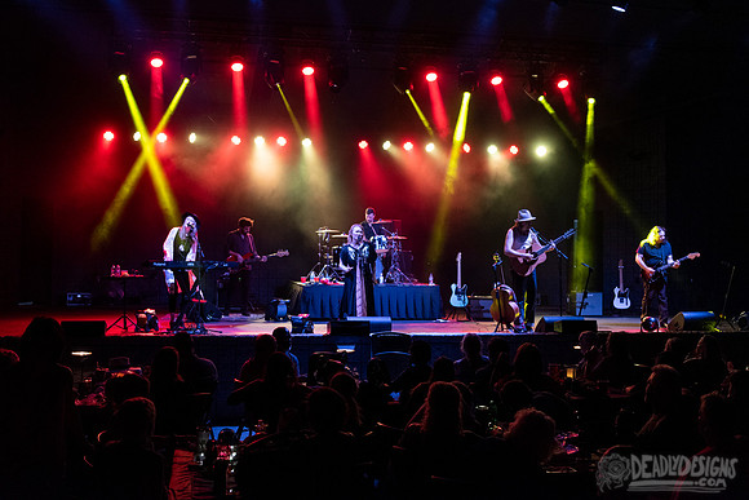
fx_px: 932
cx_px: 370
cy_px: 228
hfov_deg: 43.8
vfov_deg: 30.0
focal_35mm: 45
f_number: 3.2
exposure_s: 1/400
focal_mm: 40
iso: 2500
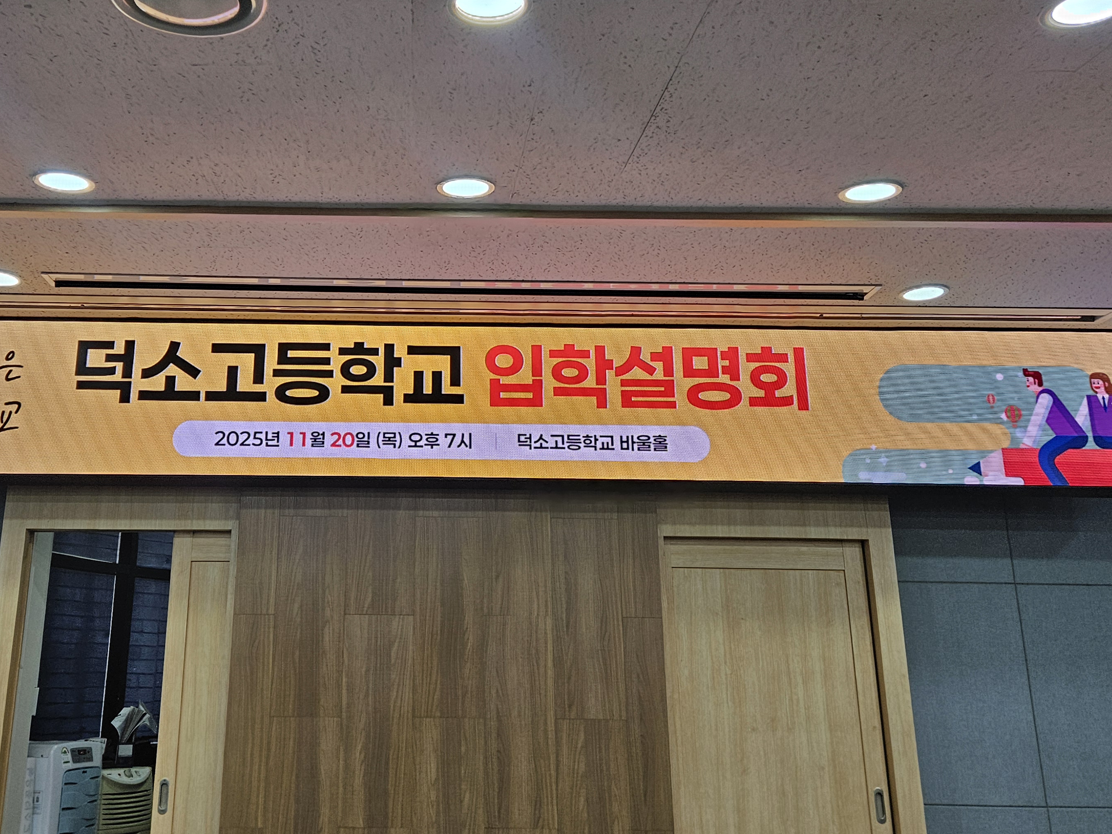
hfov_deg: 53.4
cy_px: 395
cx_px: 423
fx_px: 1092
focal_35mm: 34
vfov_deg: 41.8
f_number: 1.8
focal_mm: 5.4
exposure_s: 1/120
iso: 80
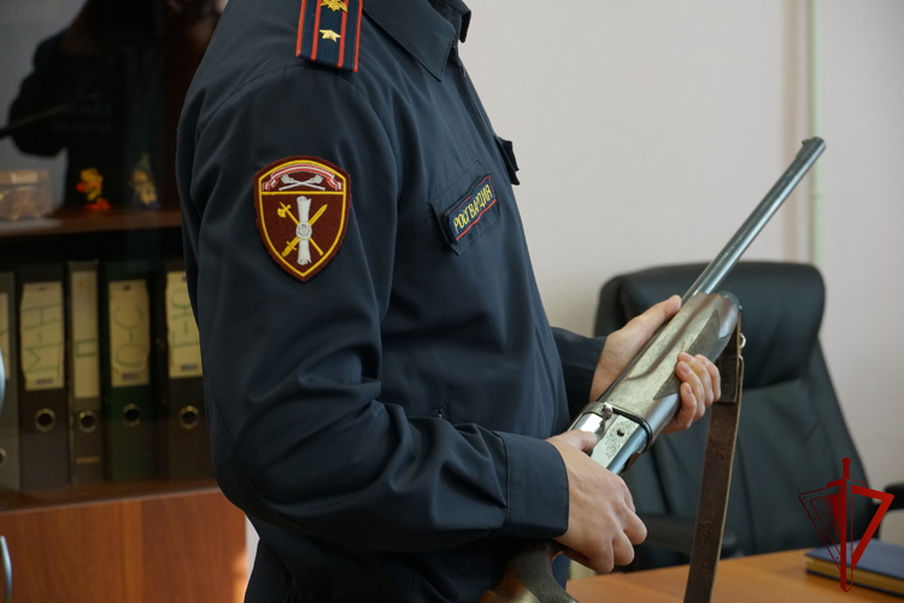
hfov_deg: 19.5
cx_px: 452
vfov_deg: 13.0
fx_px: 2636
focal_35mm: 105
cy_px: 302
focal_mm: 70
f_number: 5.6
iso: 1250
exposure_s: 1/160
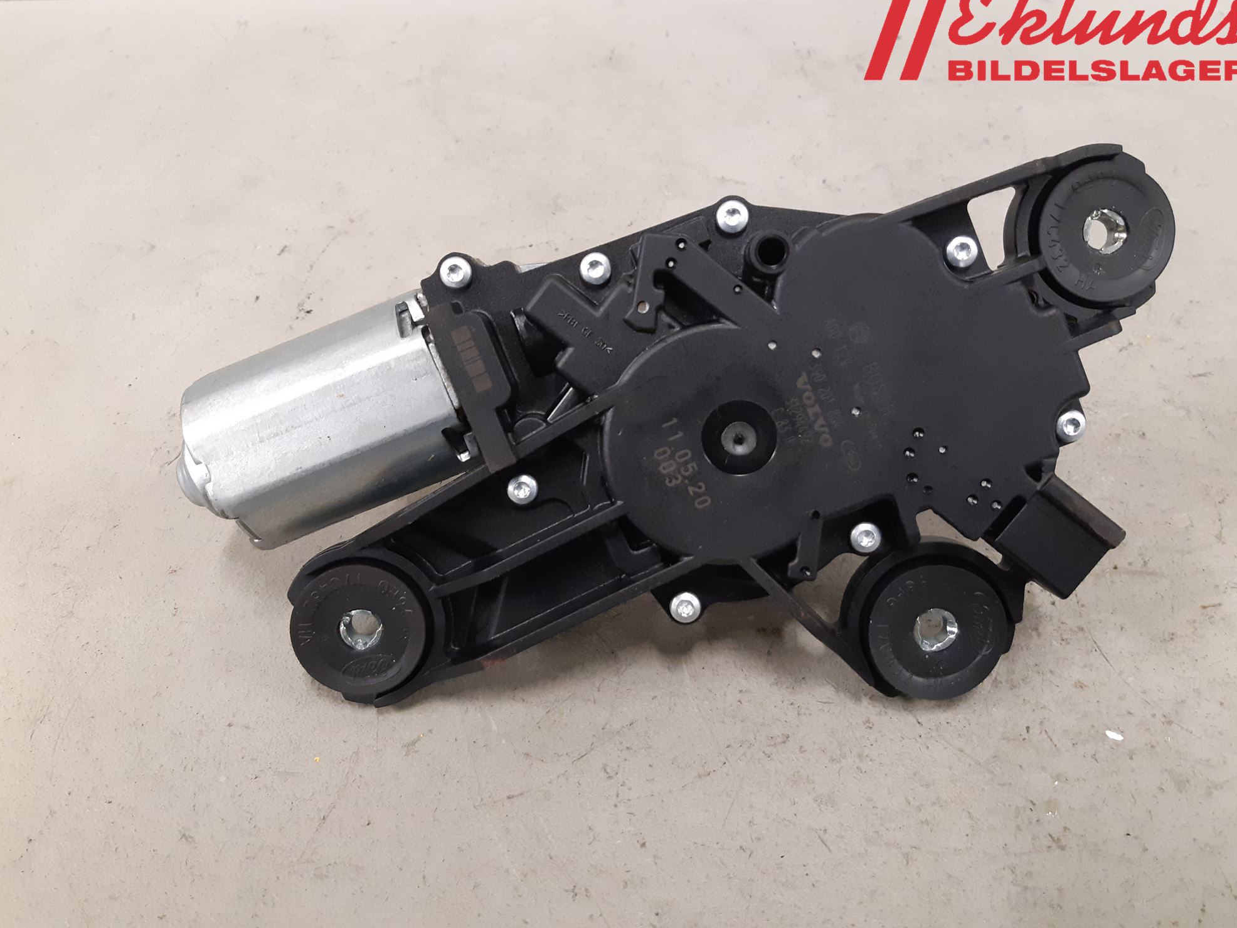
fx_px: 965
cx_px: 607
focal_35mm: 27
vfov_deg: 51.4
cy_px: 456
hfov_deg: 65.3
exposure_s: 1/50
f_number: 1.7
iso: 250
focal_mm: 3.93
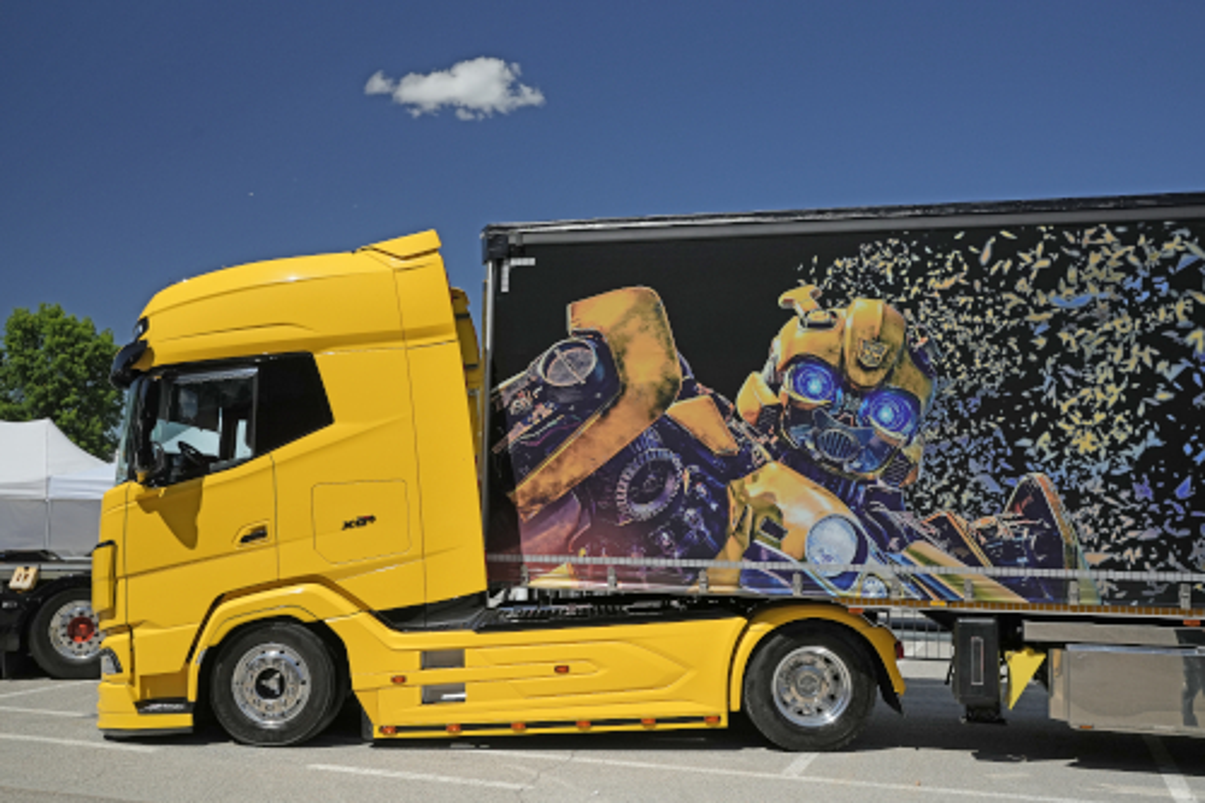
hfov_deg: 54.5
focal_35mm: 35
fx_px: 1171
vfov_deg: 37.8
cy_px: 402
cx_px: 602
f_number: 8
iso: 800
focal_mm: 35
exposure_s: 1/160
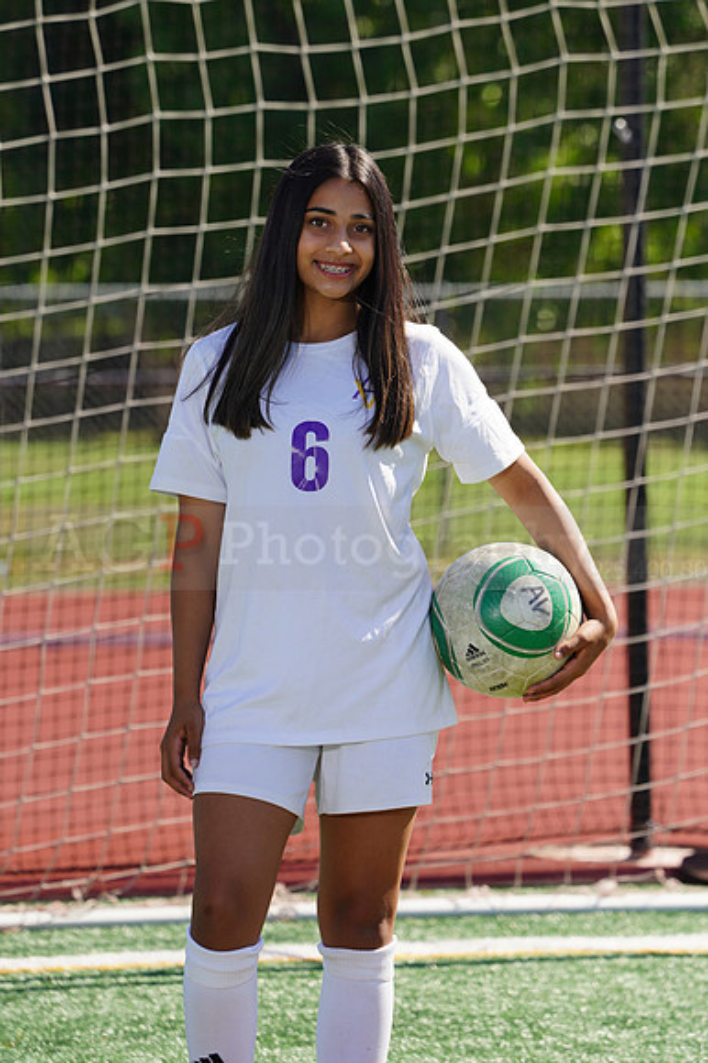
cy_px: 532
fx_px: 9480
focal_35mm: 321
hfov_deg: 4.3
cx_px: 354
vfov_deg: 6.4
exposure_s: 1/250
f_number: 11
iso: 200
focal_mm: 321
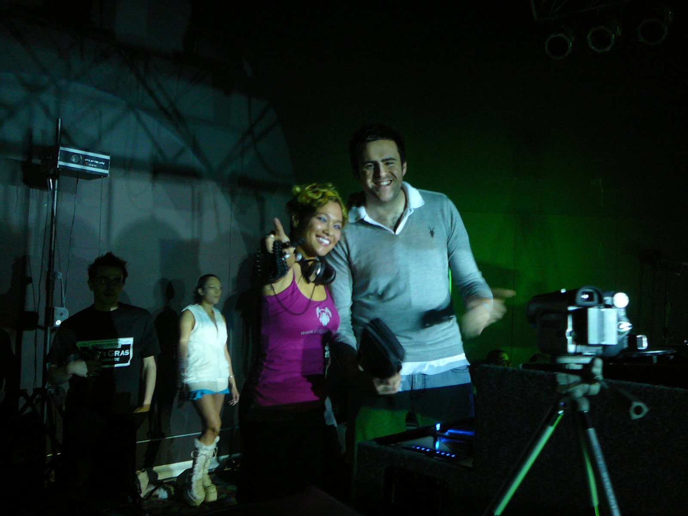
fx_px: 696
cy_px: 258
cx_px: 344
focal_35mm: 35
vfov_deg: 40.7
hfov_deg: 52.6
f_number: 2.8
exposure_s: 1/8
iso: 200
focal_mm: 5.2
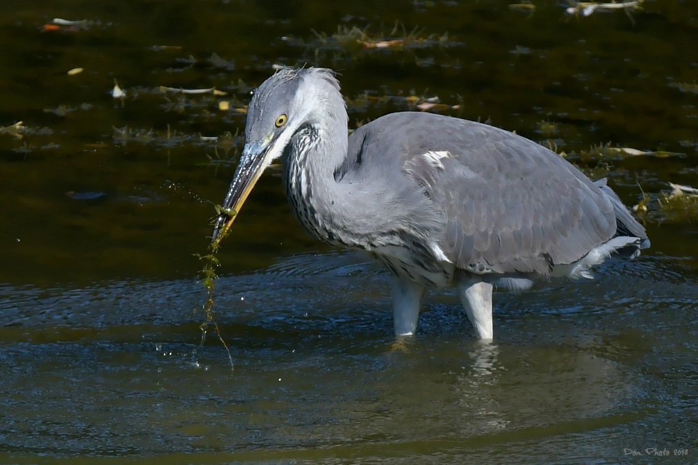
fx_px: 14543
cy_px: 232
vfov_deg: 1.8
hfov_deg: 2.7
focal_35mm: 750
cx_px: 349
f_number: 9.5
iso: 500
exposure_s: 1/1500
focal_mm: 500
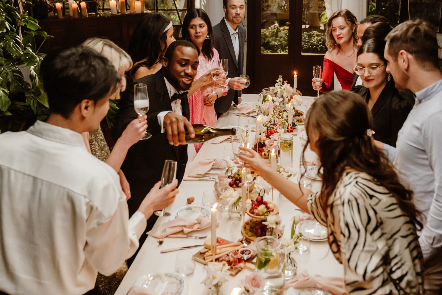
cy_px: 101
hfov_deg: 47.2
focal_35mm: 41
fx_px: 503
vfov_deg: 32.4
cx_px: 259
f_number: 3.2
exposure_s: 1/320
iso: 5000
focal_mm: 31
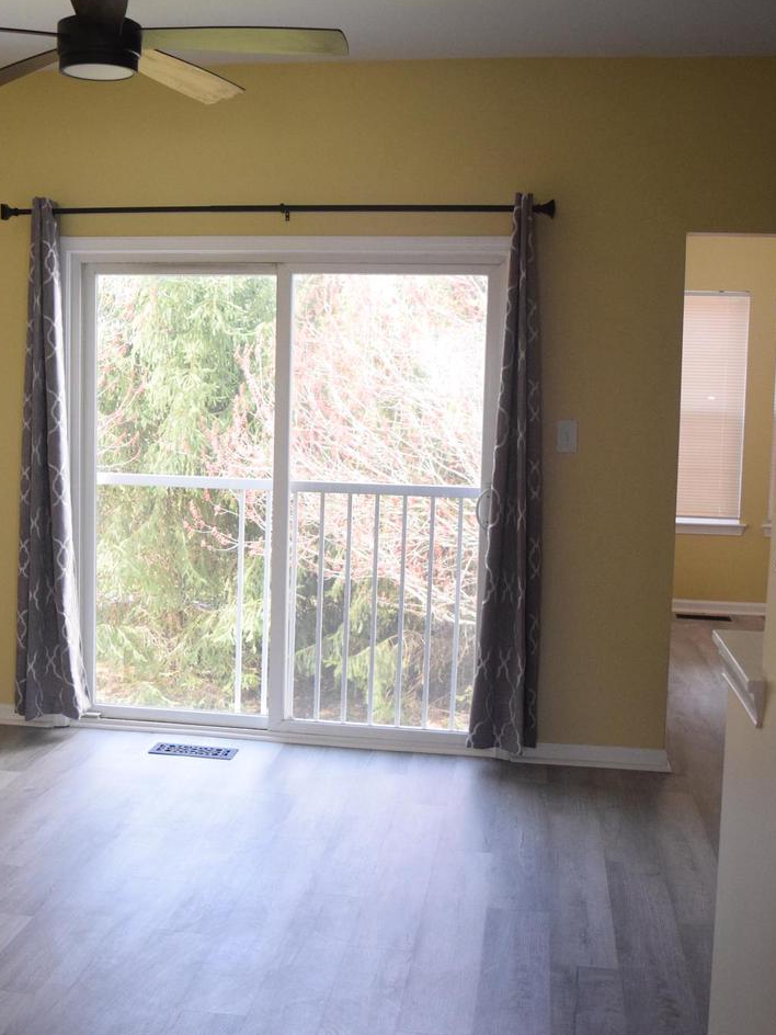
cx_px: 289
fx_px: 1315
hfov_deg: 32.7
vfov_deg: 42.9
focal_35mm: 44
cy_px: 515
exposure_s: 1/500
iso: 2000
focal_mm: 20
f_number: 3.5
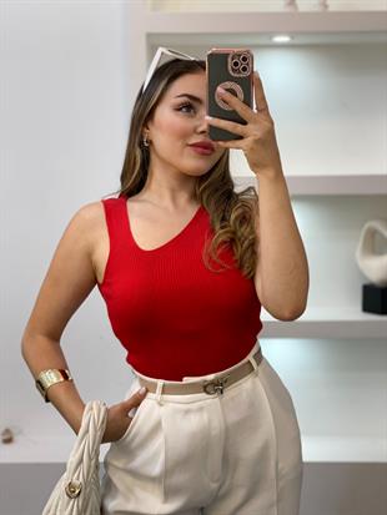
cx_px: 194
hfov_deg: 28.0
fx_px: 775
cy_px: 258
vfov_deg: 36.8
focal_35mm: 52
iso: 100
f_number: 2
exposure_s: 1/100
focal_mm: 6
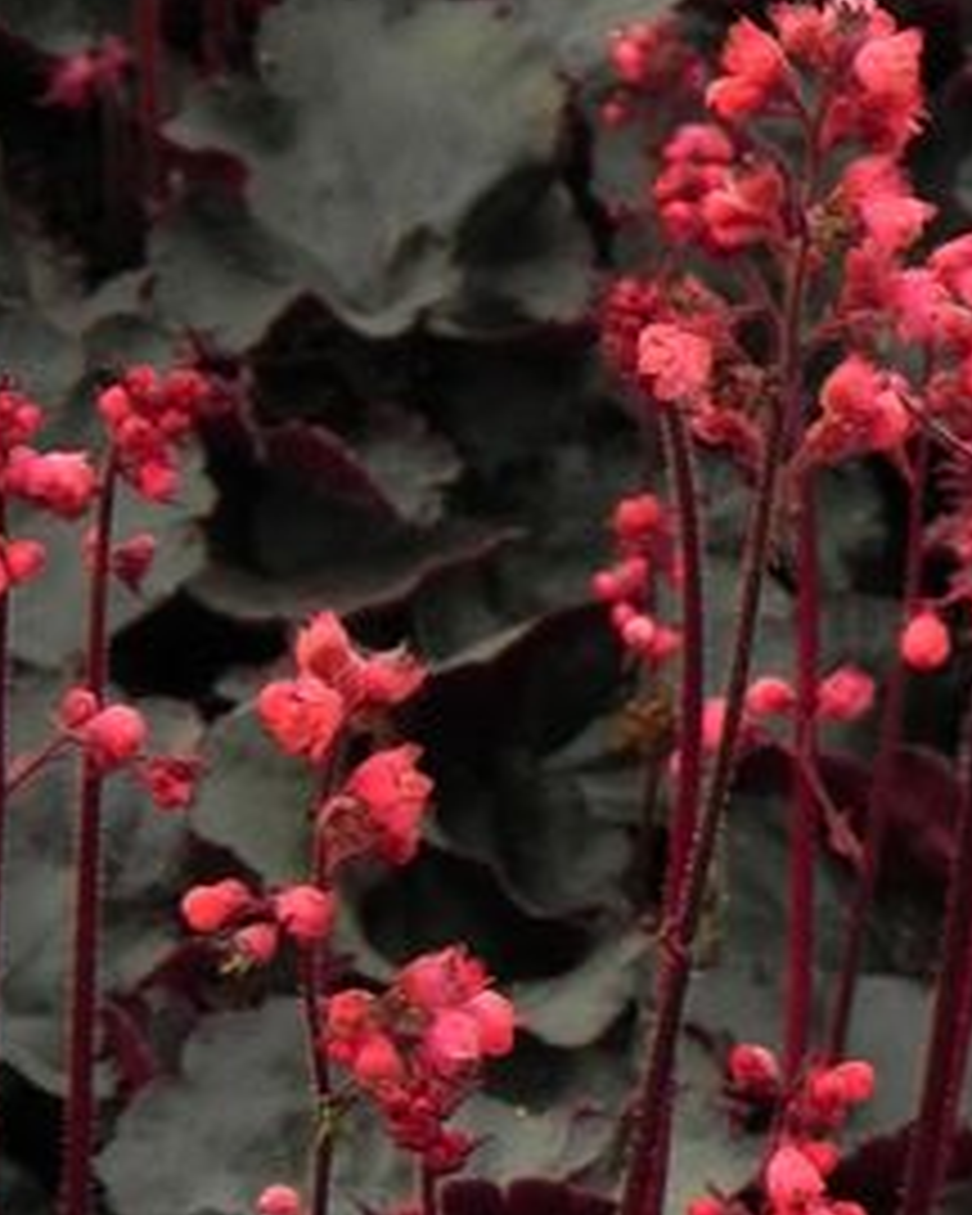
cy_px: 396
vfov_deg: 4.1
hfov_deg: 3.3
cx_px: 1287
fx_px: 16865
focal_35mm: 469
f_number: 5
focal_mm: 28.8
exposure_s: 1/200
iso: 160
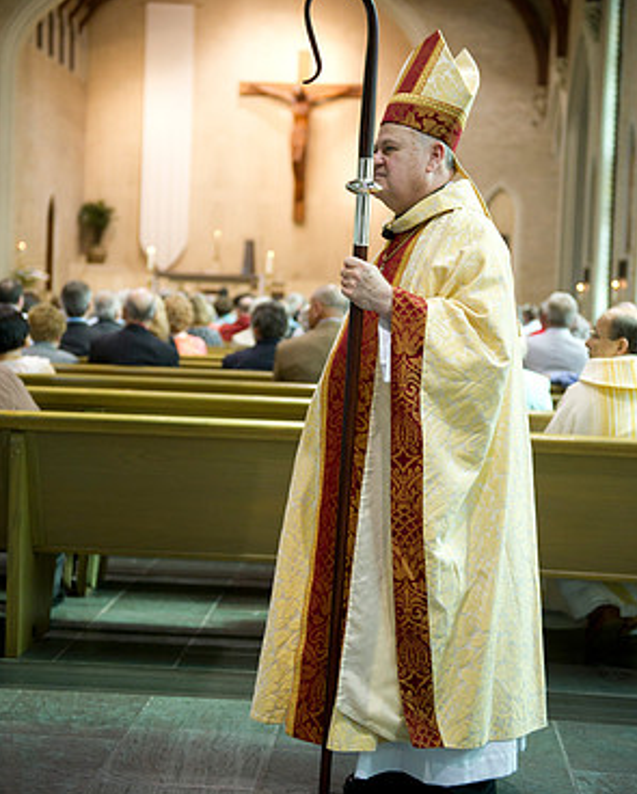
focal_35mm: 55
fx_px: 1295
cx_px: 321
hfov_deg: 27.6
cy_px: 339
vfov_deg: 34.1
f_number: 2.8
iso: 2000
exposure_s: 1/125
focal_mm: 48
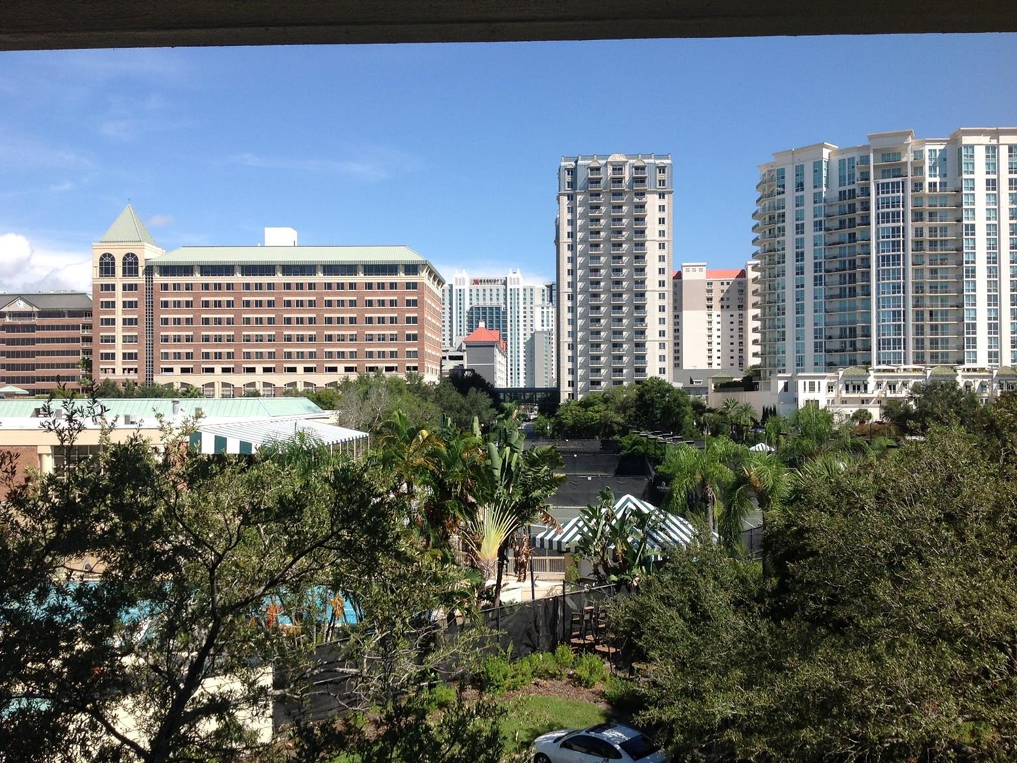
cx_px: 523
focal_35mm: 36
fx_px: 1058
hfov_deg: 51.3
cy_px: 386
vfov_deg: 39.7
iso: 50
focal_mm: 4.28
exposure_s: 1/1592
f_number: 2.4
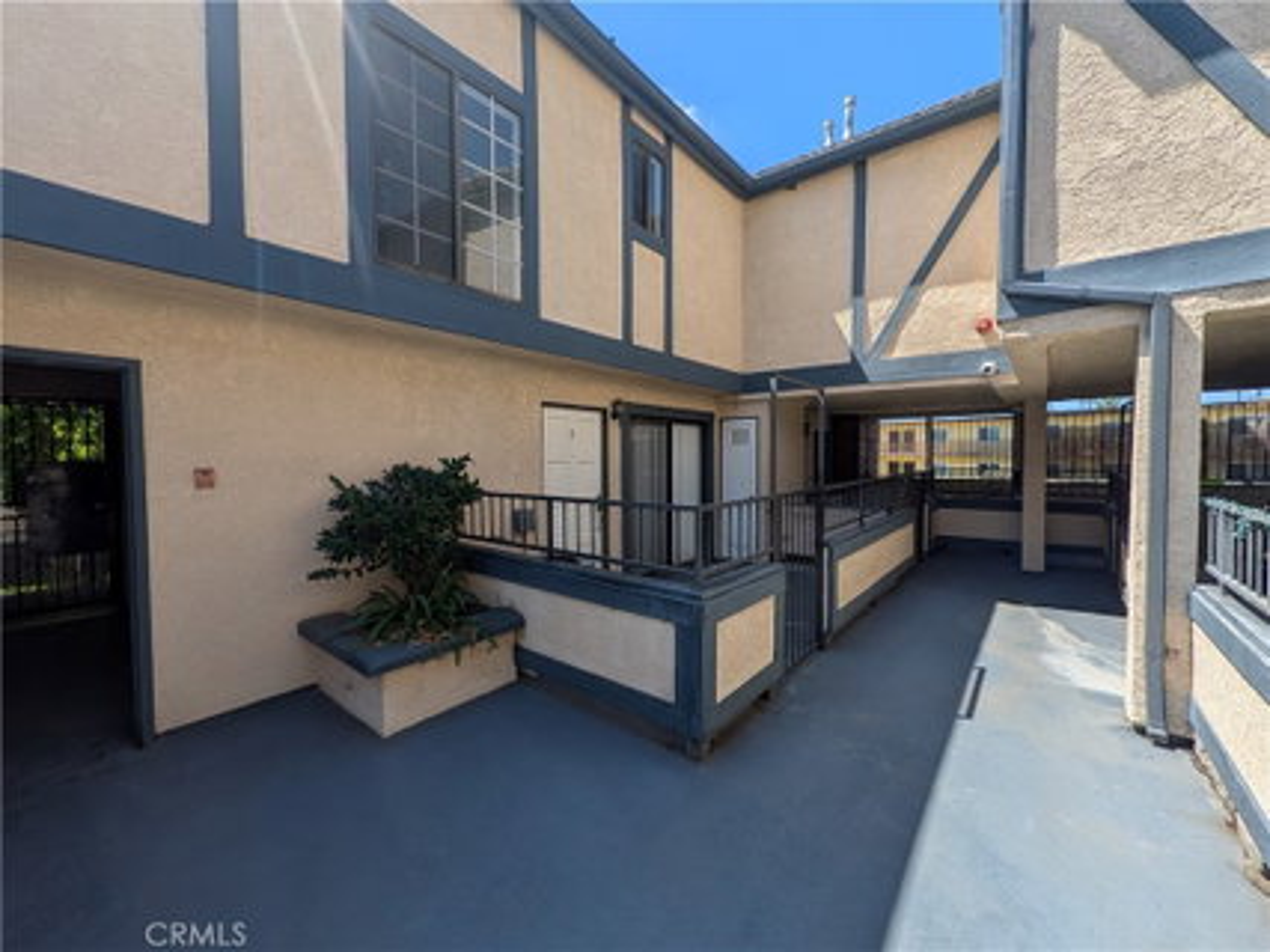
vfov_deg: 89.9
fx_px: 477
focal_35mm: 13
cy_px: 476
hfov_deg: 106.2
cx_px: 635
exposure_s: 1/717
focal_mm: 1.54
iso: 31
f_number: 2.2
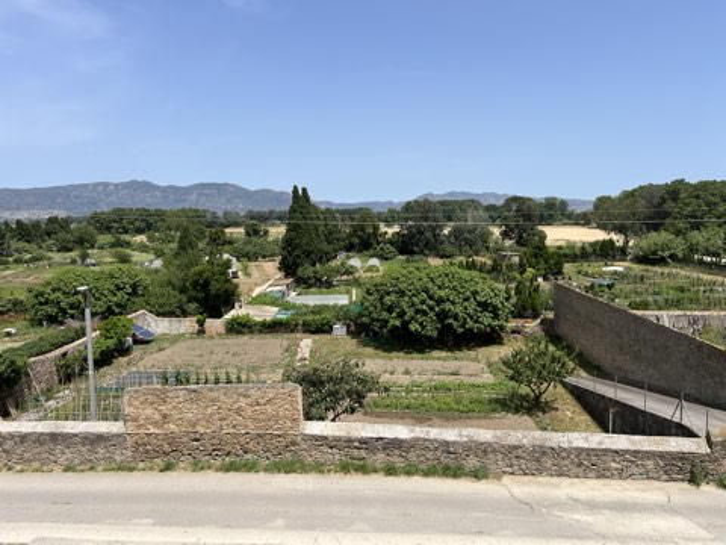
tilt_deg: -6.0
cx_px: 363
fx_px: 545
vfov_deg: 53.1
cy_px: 272
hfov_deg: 67.3
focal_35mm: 26
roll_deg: +0.6
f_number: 1.5
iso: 50
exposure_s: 1/4630
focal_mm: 5.7
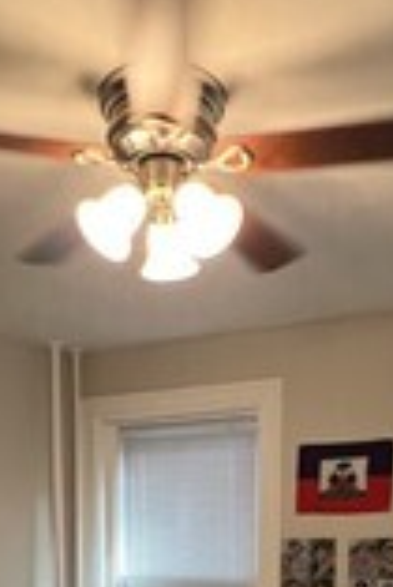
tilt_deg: -5.4
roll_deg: -0.4
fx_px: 703
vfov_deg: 39.1
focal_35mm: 43
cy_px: 609
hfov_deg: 31.2
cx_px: 185
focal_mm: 1.57
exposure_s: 1/60
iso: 320
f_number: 1.8
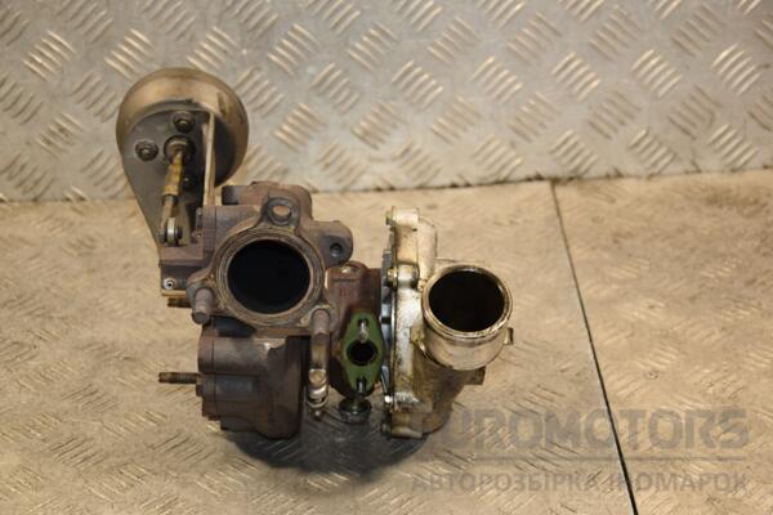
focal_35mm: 75
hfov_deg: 27.0
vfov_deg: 18.2
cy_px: 258
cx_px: 386
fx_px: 1610
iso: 800
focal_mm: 50
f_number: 5
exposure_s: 1/125
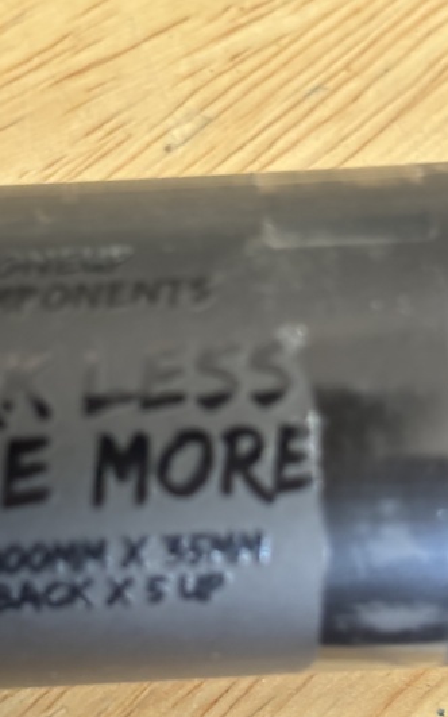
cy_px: 383
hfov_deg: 15.7
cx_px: 157
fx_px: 1621
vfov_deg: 24.9
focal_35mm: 83
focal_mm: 5.96
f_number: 1.6
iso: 320
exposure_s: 1/24
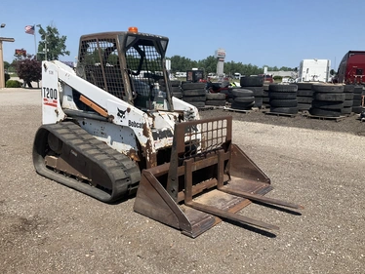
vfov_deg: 45.5
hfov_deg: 58.3
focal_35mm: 31
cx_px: 171
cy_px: 137
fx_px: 327
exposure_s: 1/2058
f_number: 1.8
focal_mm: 3
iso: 25
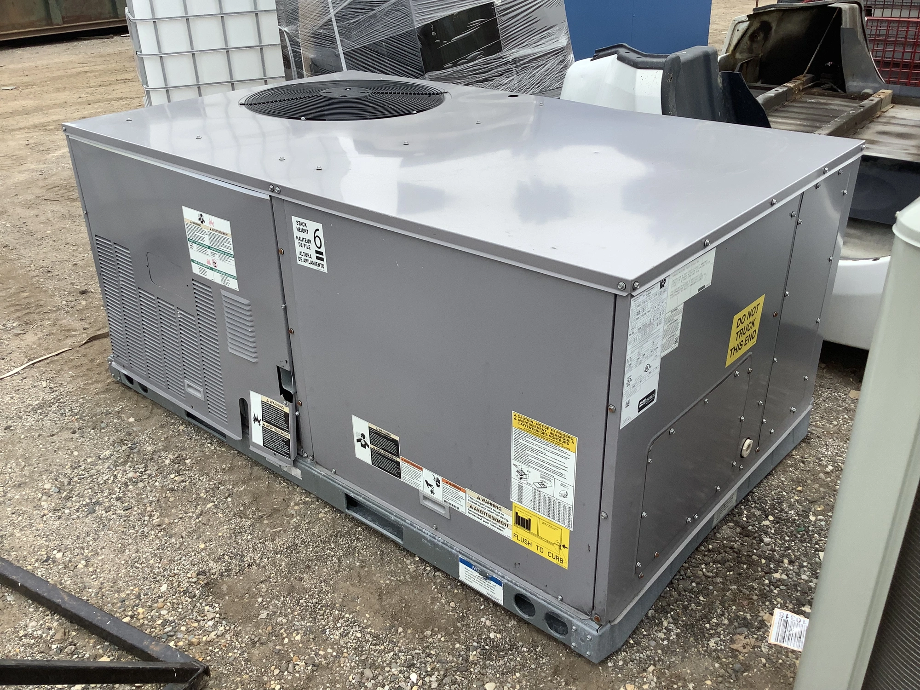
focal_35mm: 31
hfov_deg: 58.4
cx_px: 460
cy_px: 345
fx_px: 824
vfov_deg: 45.4
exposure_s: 1/806
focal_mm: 3.3
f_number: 2.4
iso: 25
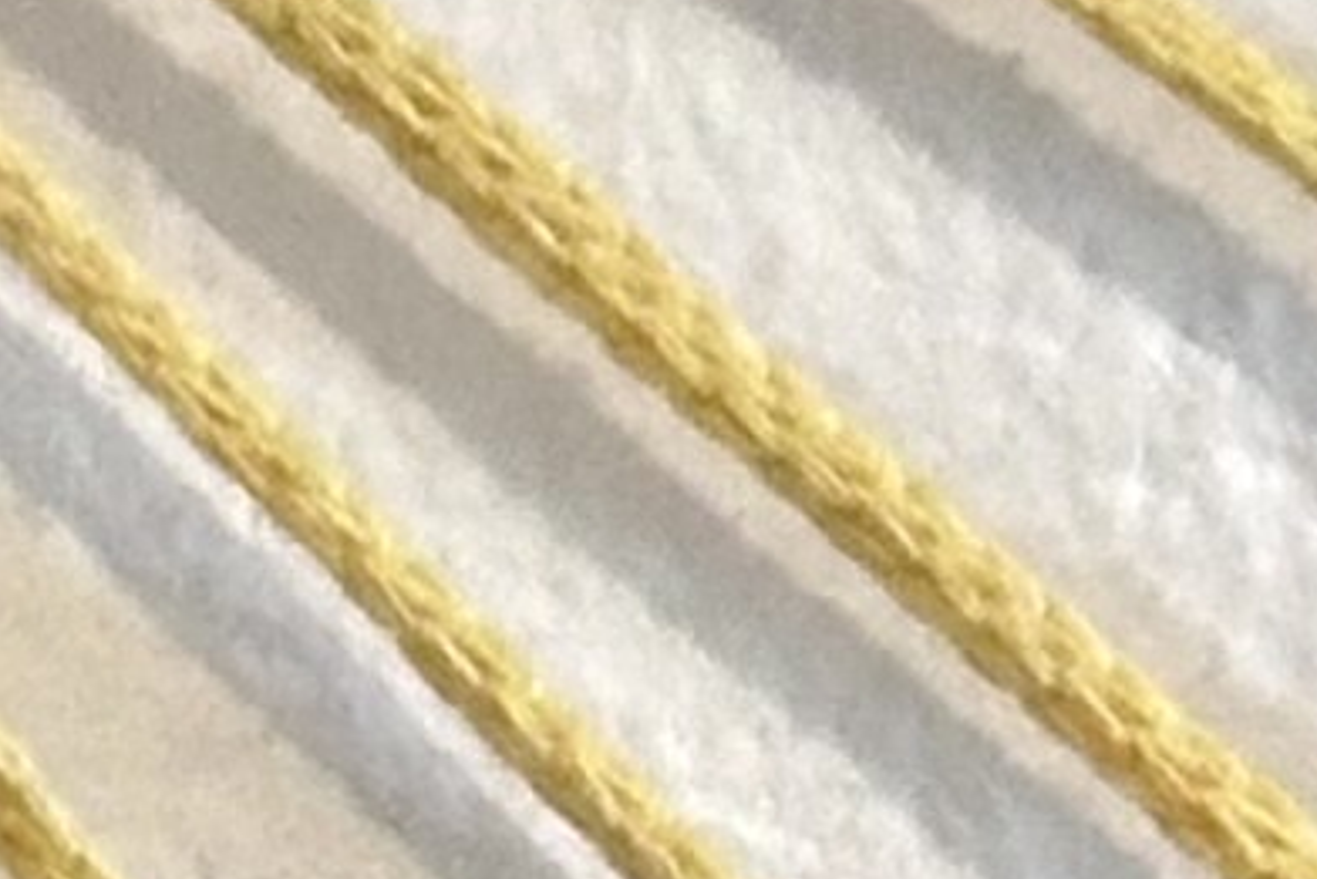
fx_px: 18846
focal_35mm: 515
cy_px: 2698
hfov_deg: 4.0
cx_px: -88
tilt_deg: +1.6
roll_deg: +1.3
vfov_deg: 2.6
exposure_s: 1/60
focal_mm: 6.86
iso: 200
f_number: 1.78
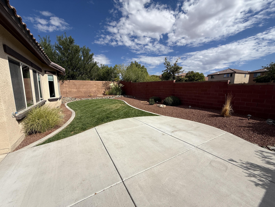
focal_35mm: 14
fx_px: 111
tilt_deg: -7.7
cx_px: 138
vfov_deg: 85.7
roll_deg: -0.2
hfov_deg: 102.1
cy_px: 104
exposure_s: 1/3289
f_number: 2.2
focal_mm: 2.22
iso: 50
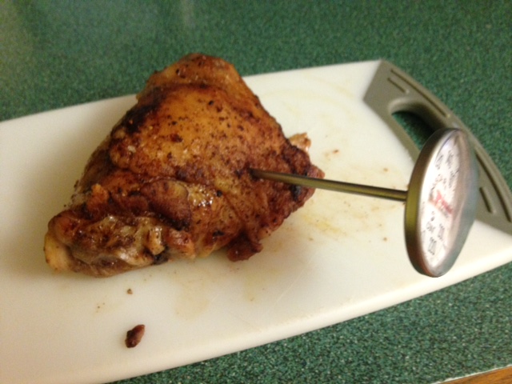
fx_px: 488
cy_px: 192
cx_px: 256
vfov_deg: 42.9
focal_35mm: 33
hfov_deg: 55.4
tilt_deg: -49.9
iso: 320
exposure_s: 1/20
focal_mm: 4.12
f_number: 2.4
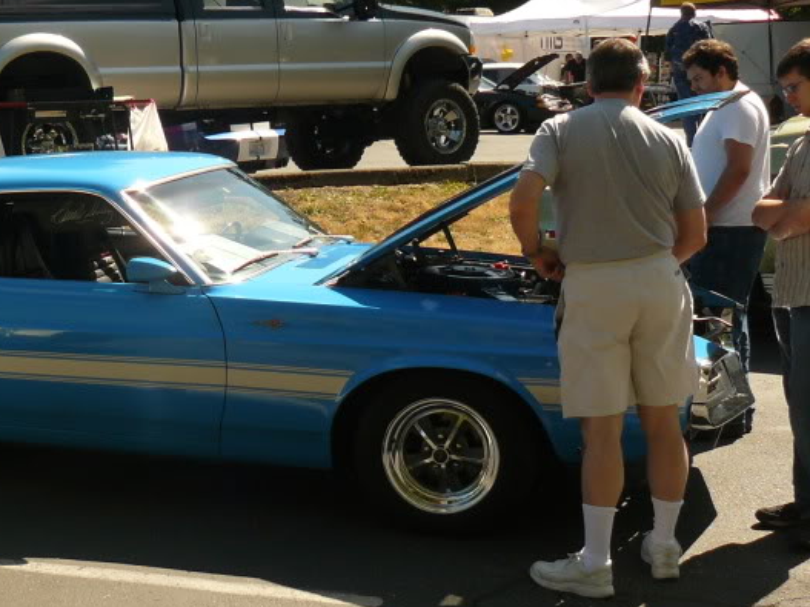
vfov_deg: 21.0
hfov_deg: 27.3
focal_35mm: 70
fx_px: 1638
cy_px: 320
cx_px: 174
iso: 100
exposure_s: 1/1000
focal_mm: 6
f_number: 2.8
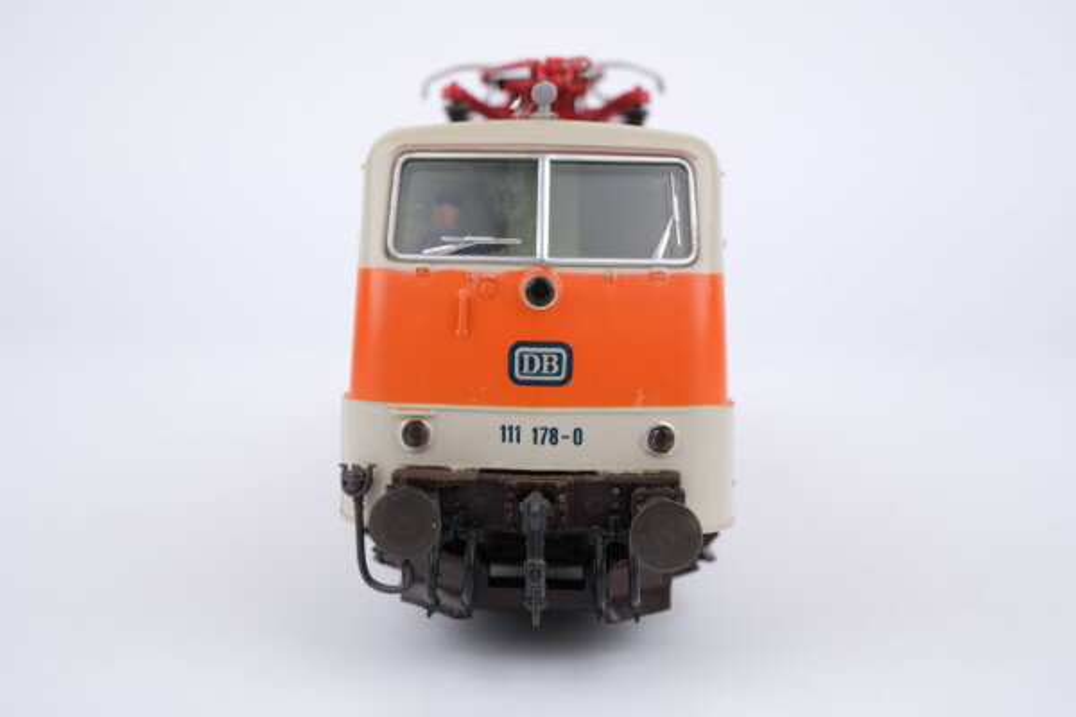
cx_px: 538
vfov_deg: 29.9
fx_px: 1345
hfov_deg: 43.6
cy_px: 358
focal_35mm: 45
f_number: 10
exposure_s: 1/125
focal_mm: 30
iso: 320
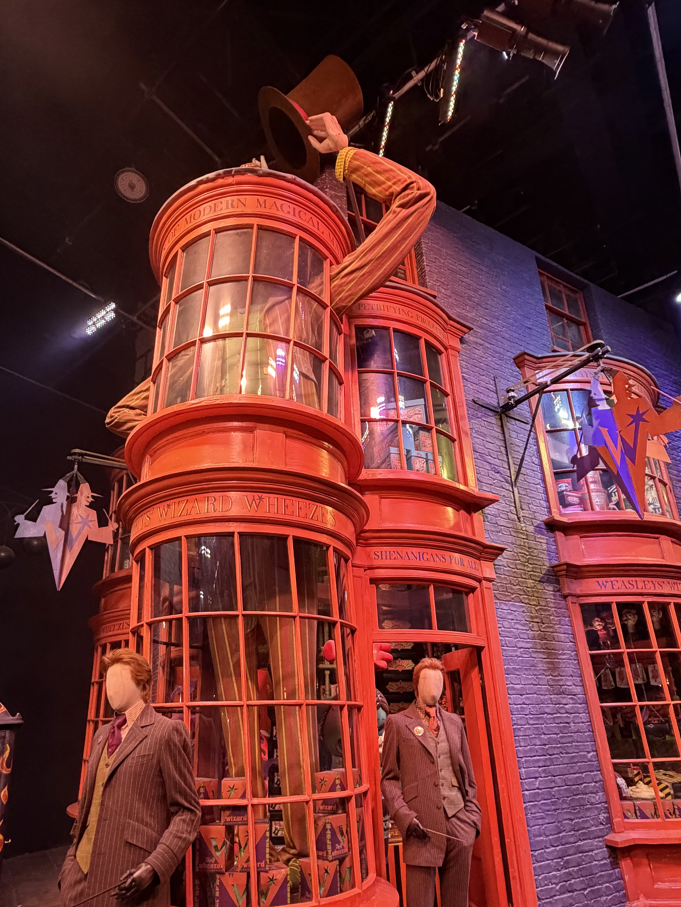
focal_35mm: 21
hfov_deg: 63.2
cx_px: 298
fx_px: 551
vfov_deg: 78.1
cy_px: 544
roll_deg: +1.8
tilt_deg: +18.0
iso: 640
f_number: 2.2
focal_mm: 2.22
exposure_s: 1/54
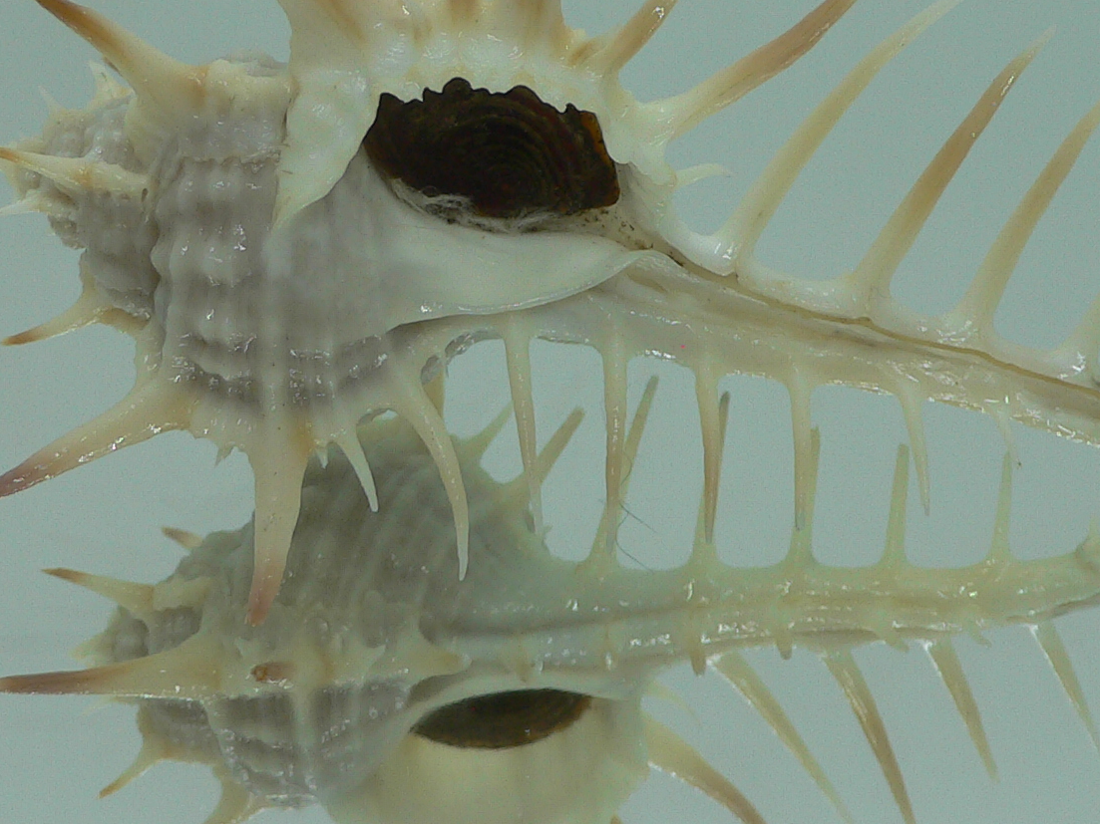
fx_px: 2034
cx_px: 570
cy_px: 198
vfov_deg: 22.7
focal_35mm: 64
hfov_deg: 30.3
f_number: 2.8
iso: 80
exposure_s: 1/60
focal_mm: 4.6
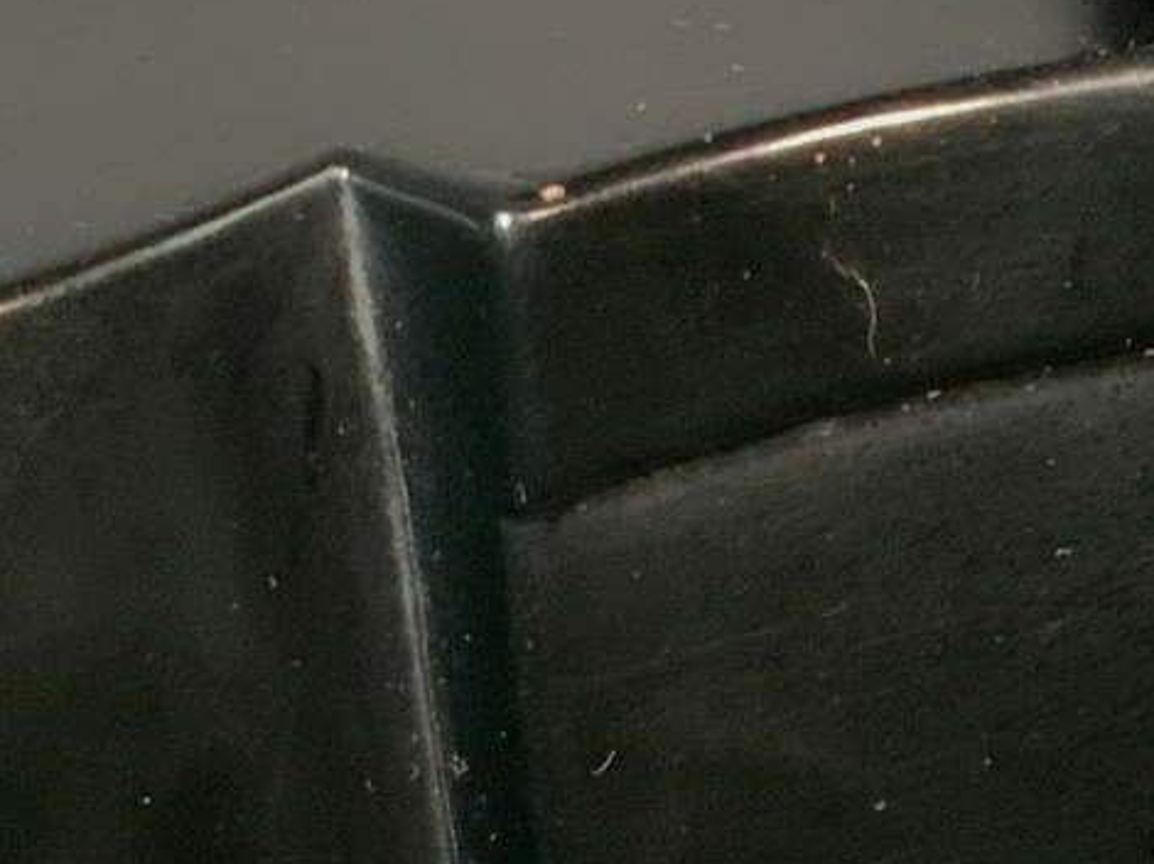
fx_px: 5265
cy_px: 889
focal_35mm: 158
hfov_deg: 12.4
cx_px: 1137
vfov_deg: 9.3
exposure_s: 1/52
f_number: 1.8
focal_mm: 3
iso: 125
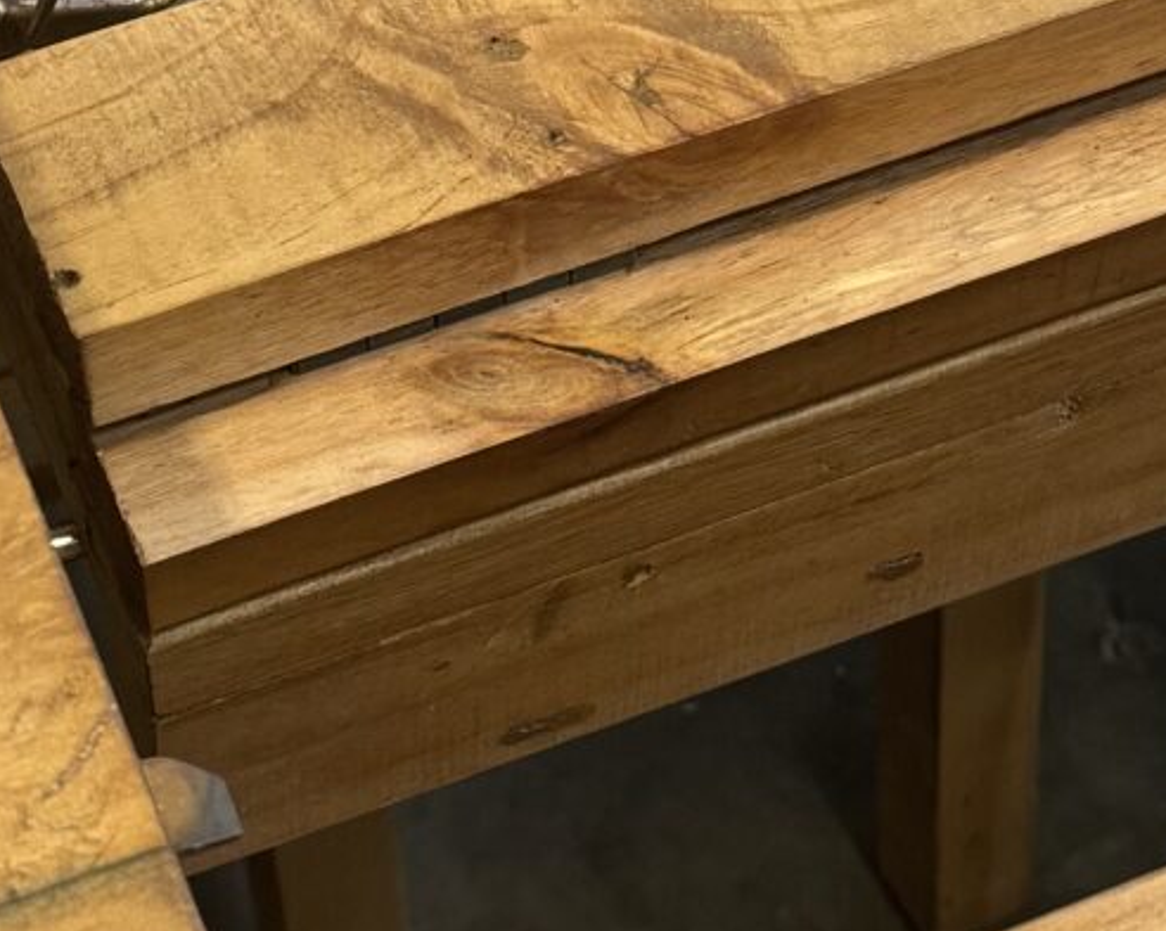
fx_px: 4208
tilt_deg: -44.7
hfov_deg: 15.7
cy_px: 31
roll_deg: -1.5
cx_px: 889
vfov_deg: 12.5
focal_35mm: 122
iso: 160
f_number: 1.78
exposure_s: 1/60
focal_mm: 6.76
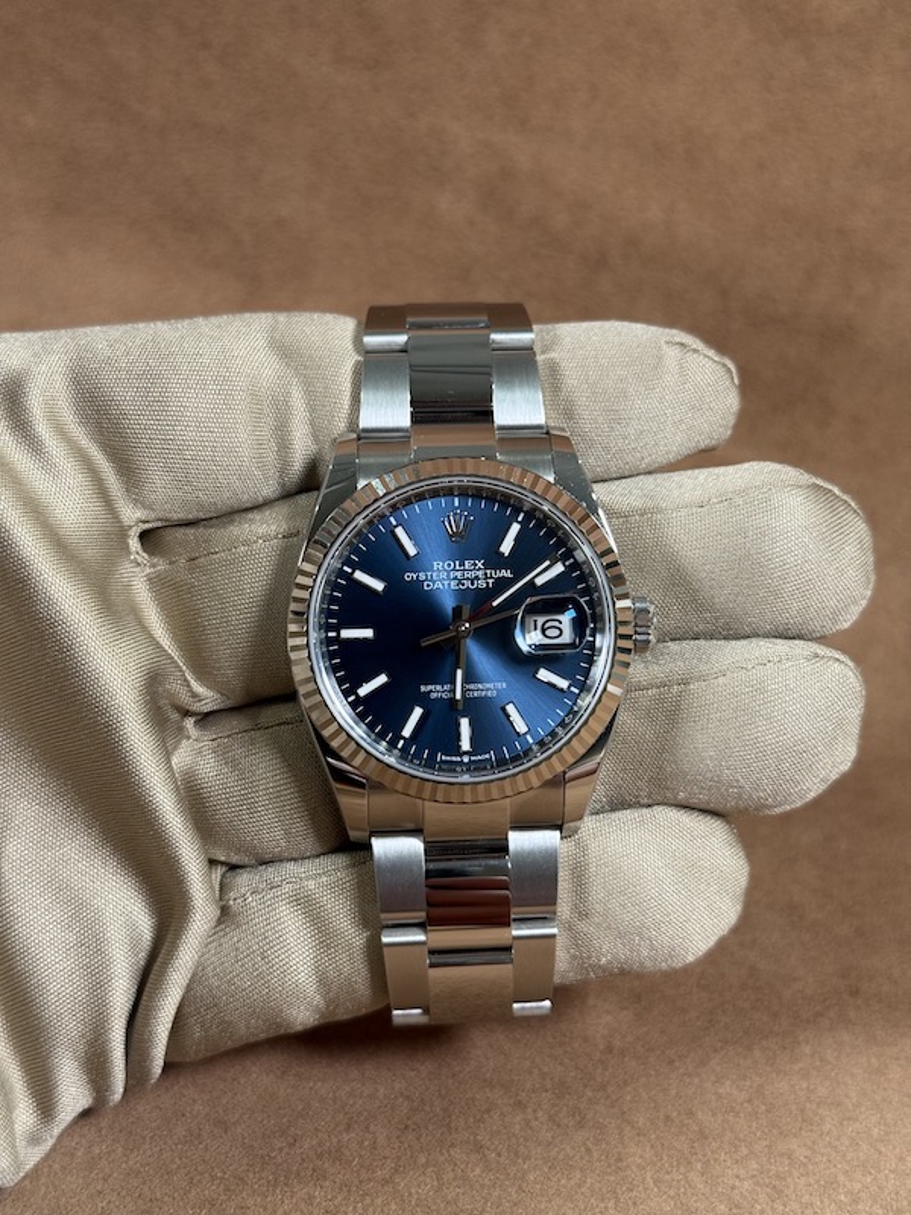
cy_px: 608
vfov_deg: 39.7
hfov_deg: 30.3
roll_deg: -0.5
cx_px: 456
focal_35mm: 48
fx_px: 1684
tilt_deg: -24.4
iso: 125
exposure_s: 1/60
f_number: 1.78
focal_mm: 6.76
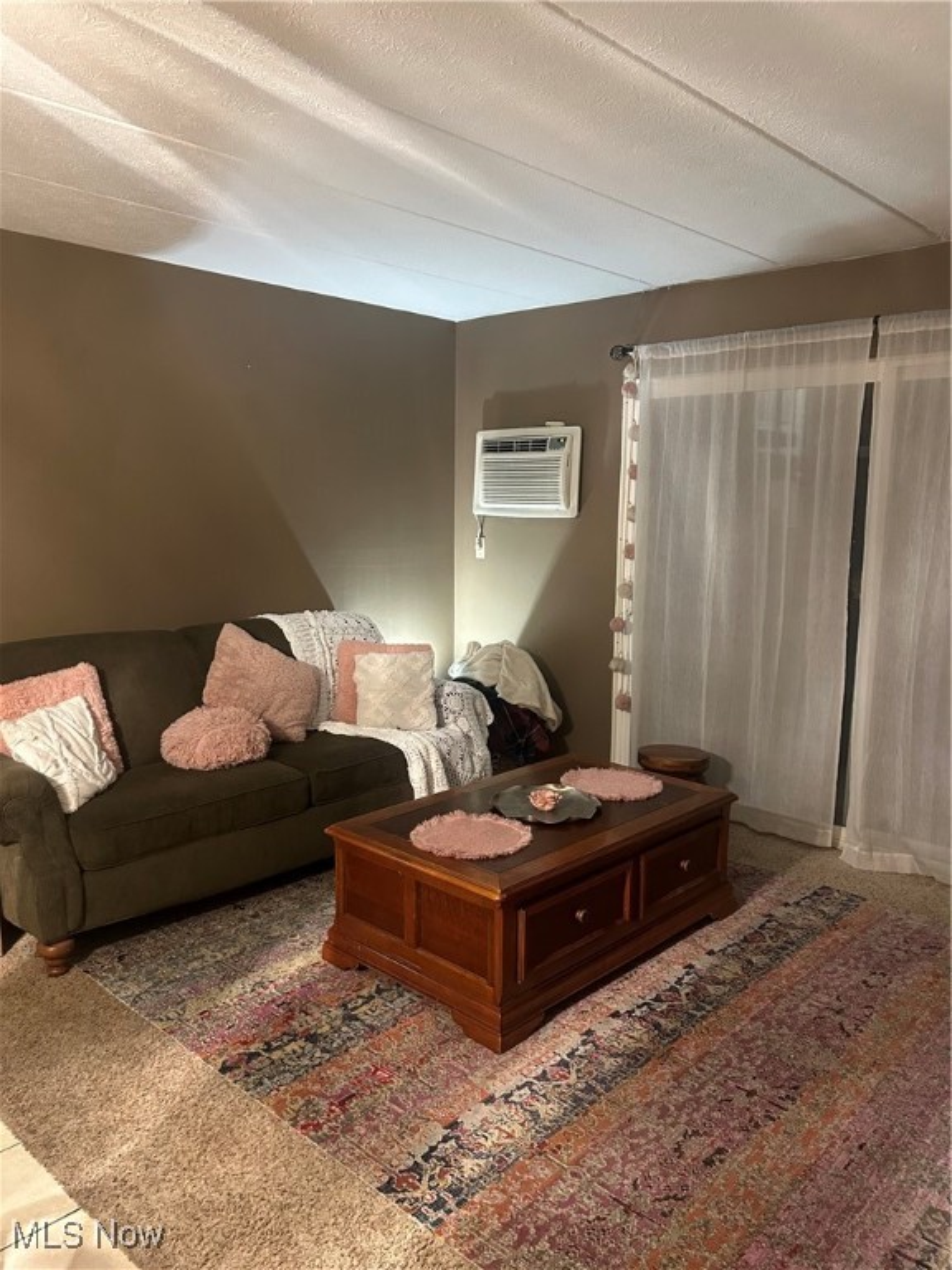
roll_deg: -0.9
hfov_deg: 53.1
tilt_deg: -8.5
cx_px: 476
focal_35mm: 26
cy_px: 635
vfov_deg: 67.3
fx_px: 953
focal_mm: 5.7
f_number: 1.5
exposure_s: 1/40
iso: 500
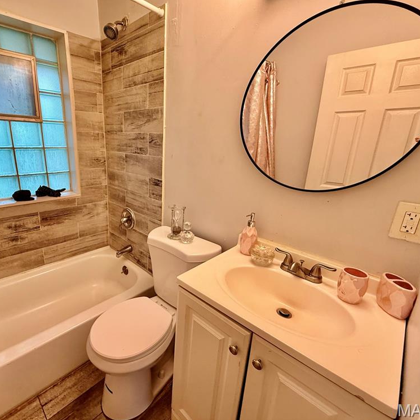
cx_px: 166
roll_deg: -1.5
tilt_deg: -14.5
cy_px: 206
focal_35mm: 17
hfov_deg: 82.8
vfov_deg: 84.0
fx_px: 233
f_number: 2.2
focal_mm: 2.22
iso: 250
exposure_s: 1/60
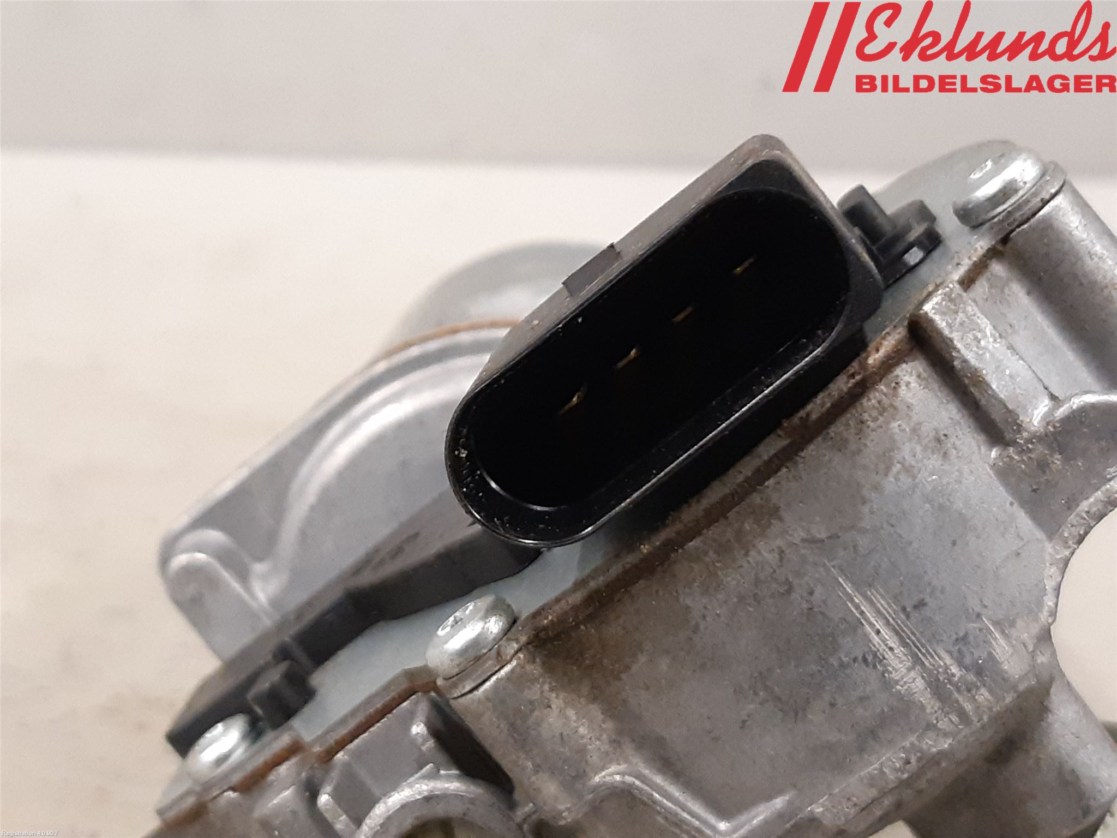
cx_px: 558
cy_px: 419
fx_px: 839
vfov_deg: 53.1
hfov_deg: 67.3
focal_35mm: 26
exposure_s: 1/50
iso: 320
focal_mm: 3.93
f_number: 1.7
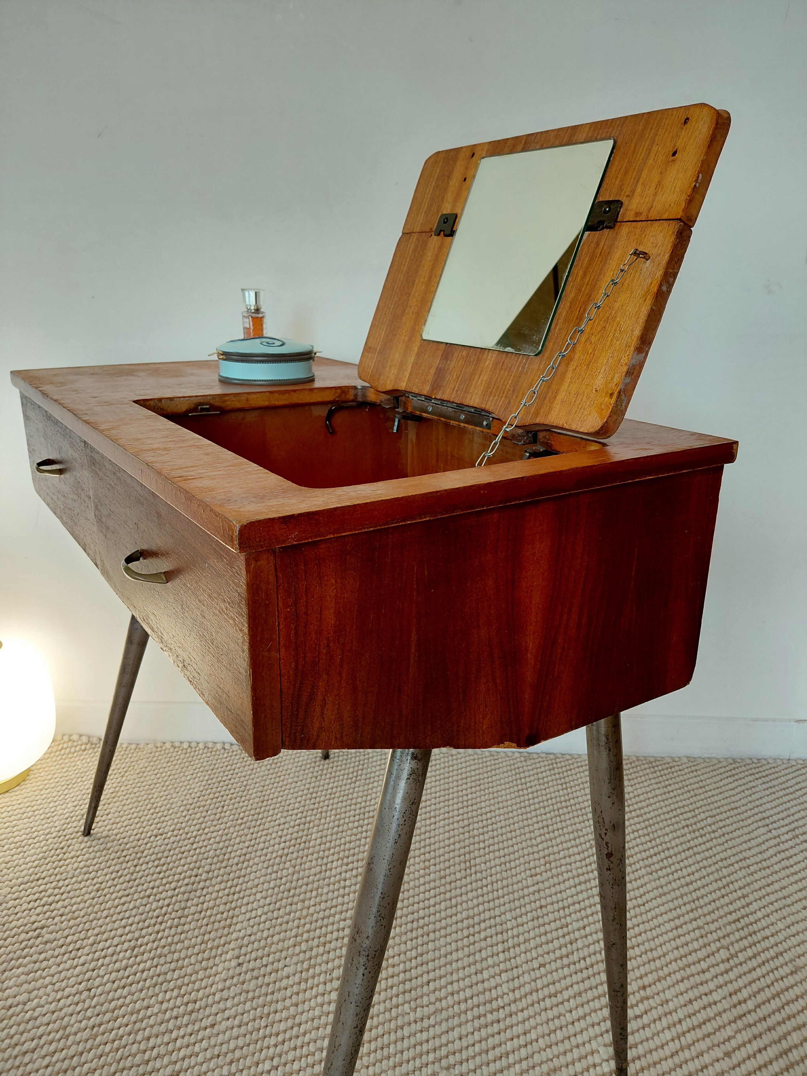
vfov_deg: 69.4
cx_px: 404
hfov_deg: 54.9
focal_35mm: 25
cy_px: 538
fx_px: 777
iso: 160
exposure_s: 1/120
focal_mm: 4.69
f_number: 1.8
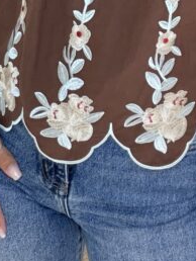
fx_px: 701
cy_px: -113
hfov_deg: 15.8
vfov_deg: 18.9
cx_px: 149
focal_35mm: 93
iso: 80
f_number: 1.9
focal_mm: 2.71
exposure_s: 1/60
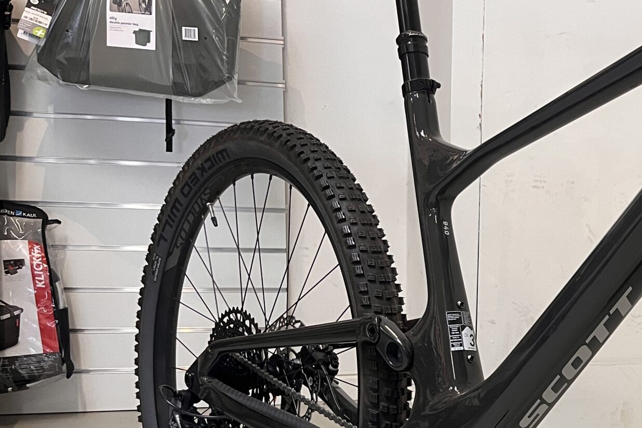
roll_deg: -3.3
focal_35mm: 56
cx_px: 640
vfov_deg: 23.8
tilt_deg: -13.5
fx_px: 999
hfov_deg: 32.8
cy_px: 344
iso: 160
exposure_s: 1/50
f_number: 1.6
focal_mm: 5.1
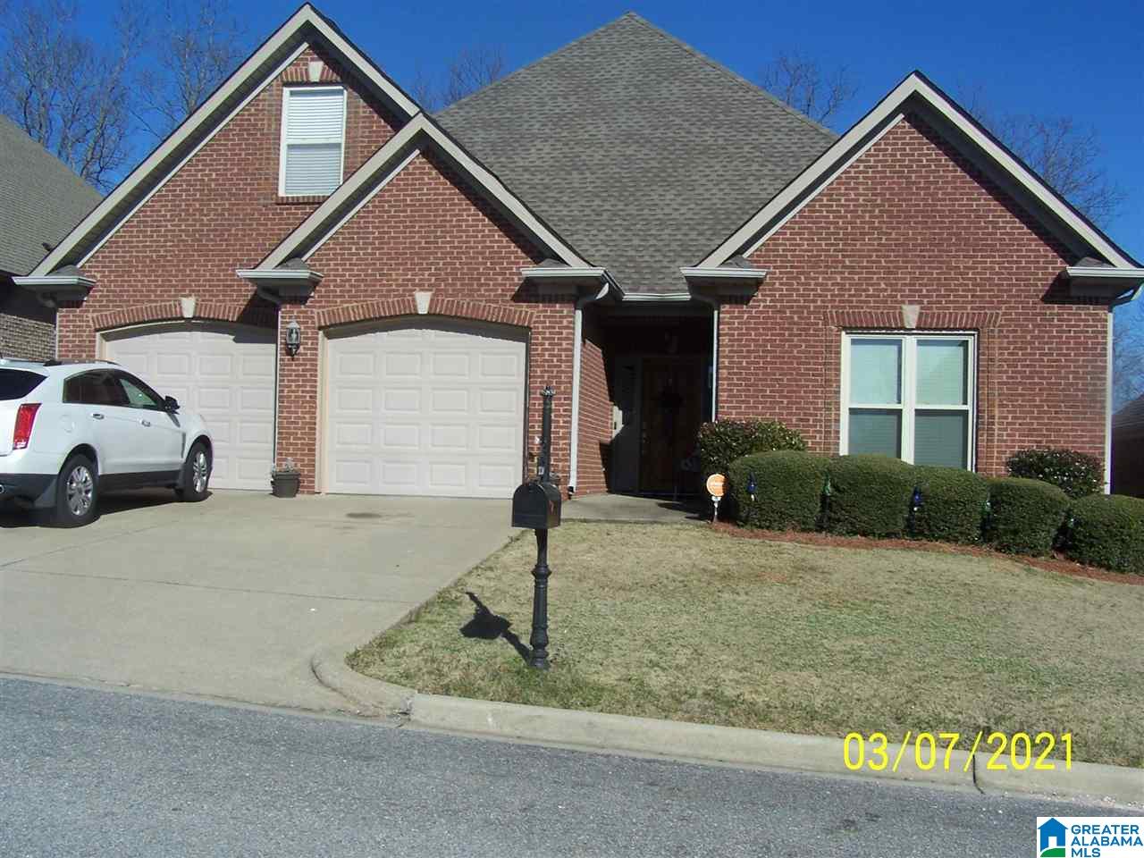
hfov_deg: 49.0
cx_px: 572
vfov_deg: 37.7
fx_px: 1256
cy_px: 429
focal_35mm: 38
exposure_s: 1/750
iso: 80
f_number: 5.6
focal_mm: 6.3
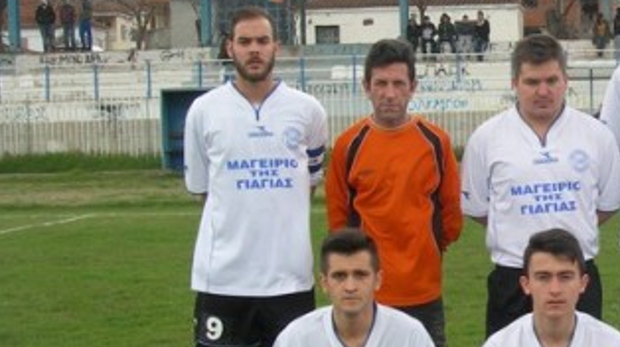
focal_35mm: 94
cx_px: 650
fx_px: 1544
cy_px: 271
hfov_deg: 21.7
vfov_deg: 12.8
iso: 50
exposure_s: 1/138
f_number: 4.9
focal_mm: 8.5
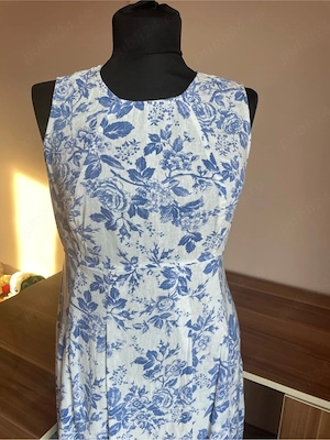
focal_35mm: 26
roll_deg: -1.4
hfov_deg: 53.1
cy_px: 220
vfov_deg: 67.3
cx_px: 165
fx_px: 330
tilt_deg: -16.9
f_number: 1.6
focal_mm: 4.2
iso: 100
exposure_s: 1/121
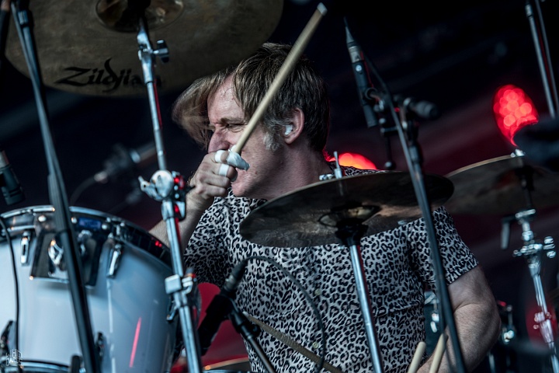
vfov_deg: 6.8
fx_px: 3144
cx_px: 280
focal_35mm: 202
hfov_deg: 10.2
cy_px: 186
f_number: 2.8
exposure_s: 1/100
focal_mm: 135
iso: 100
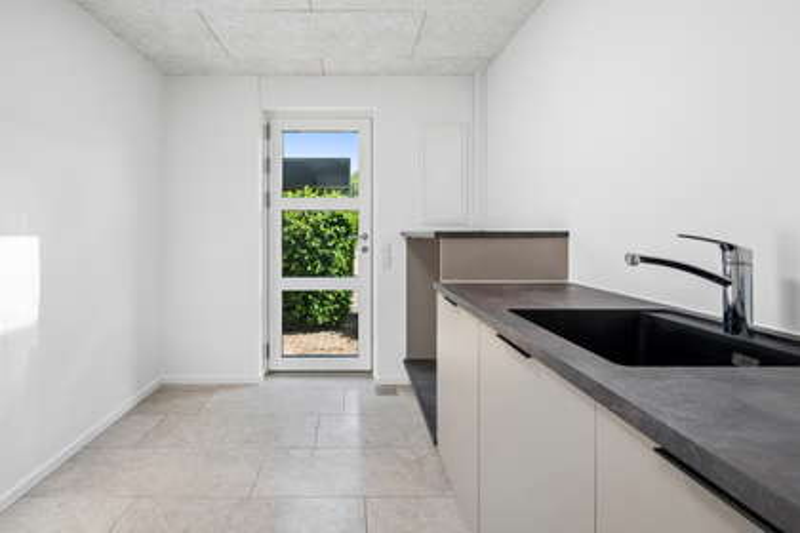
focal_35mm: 18
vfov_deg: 68.9
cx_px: 400
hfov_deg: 91.6
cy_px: 266
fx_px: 389
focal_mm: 17.5
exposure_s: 1/80
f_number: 9
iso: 640
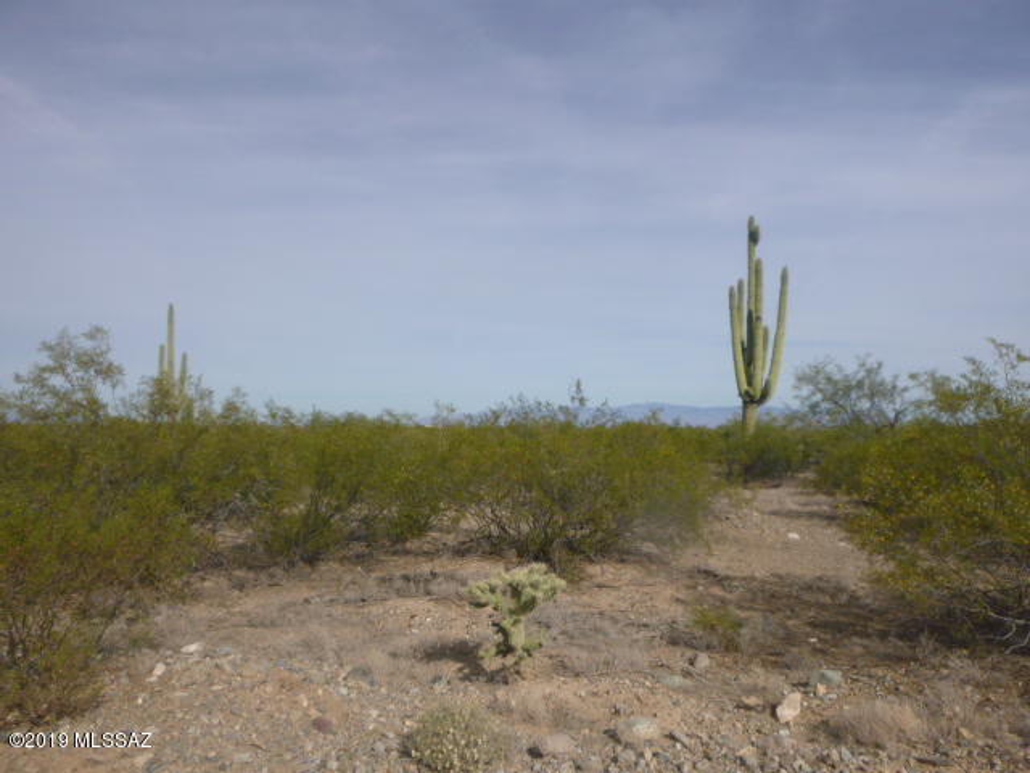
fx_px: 744
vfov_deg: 54.9
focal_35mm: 25
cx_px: 515
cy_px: 386
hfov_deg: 69.4
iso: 100
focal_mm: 4.5
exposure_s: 1/1000
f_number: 3.9
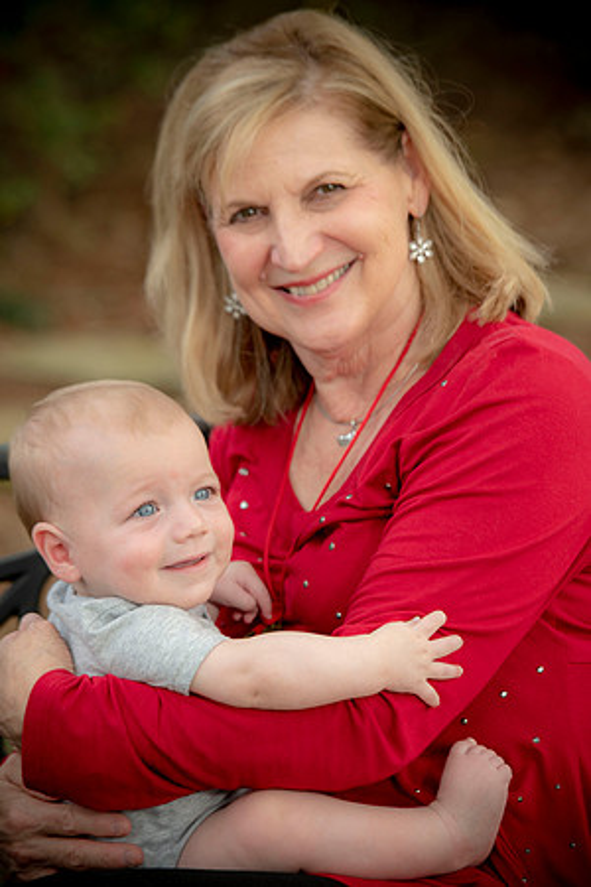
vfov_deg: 12.8
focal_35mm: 160
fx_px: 3940
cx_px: 296
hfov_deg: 8.6
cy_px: 444
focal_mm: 160
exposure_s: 1/200
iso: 320
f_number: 4.5
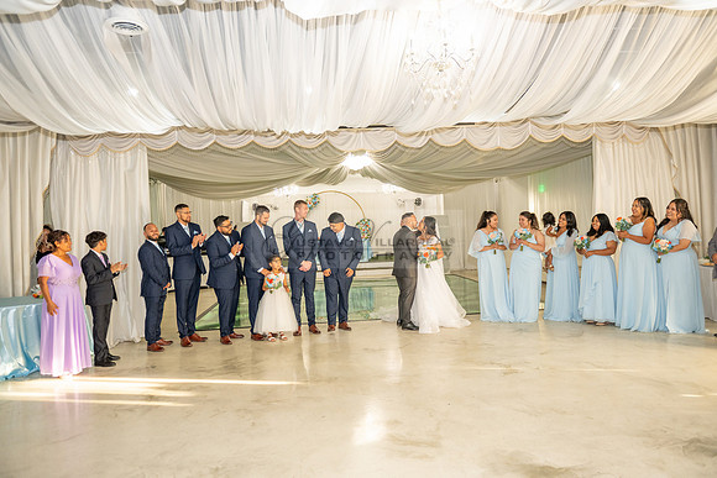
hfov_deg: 73.7
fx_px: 478
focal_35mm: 24
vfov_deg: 53.2
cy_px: 239
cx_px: 358
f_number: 3.2
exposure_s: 1/160
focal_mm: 24
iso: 1000
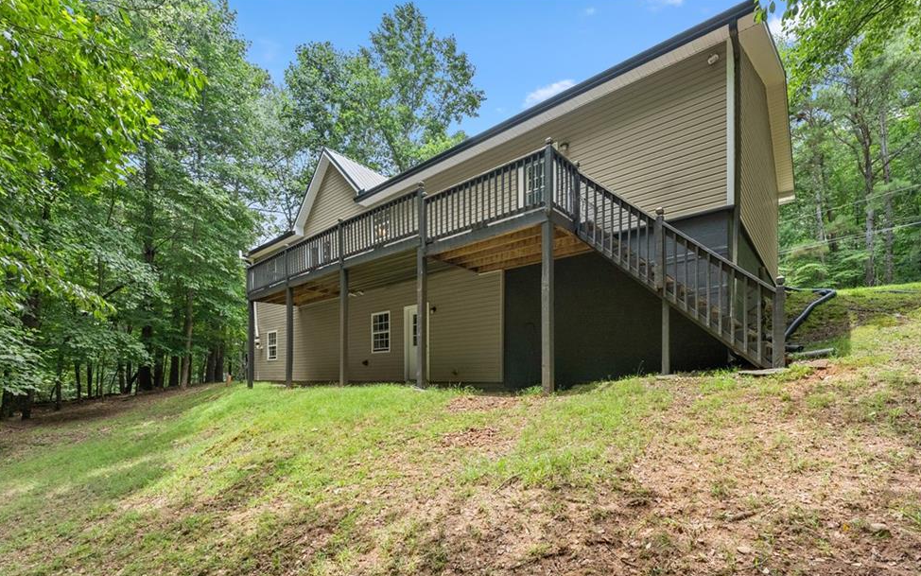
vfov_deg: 74.6
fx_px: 377
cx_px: 480
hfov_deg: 101.4
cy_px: 316
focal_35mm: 15
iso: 800
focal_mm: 14
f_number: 7.1
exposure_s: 1/500
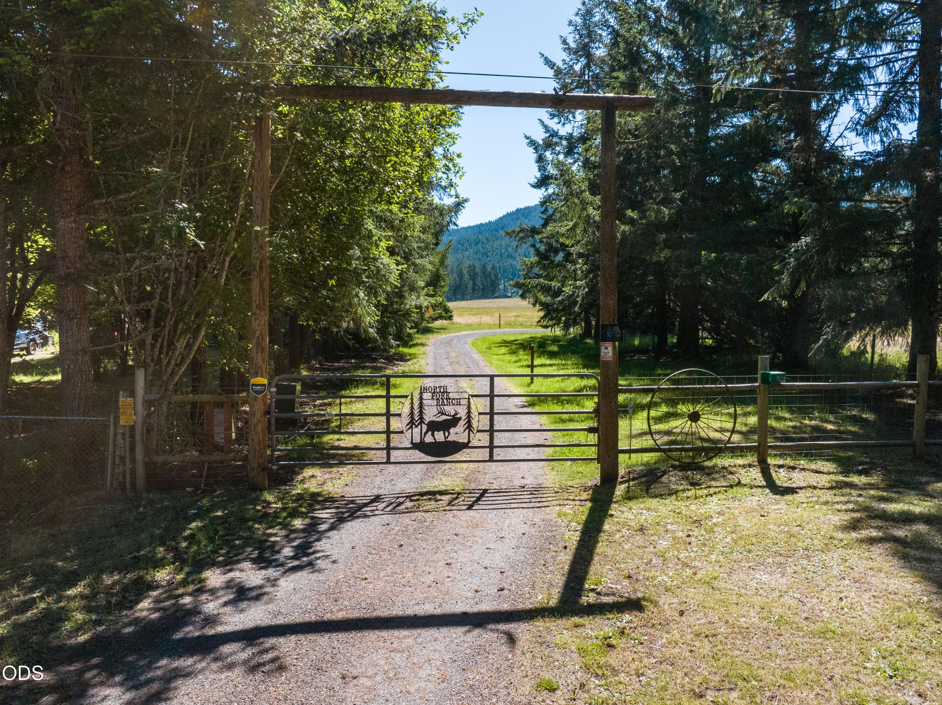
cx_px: 471
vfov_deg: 56.8
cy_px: 352
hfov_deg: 71.6
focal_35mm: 24
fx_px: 653
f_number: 8
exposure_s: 1/80
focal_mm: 12.29
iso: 1600
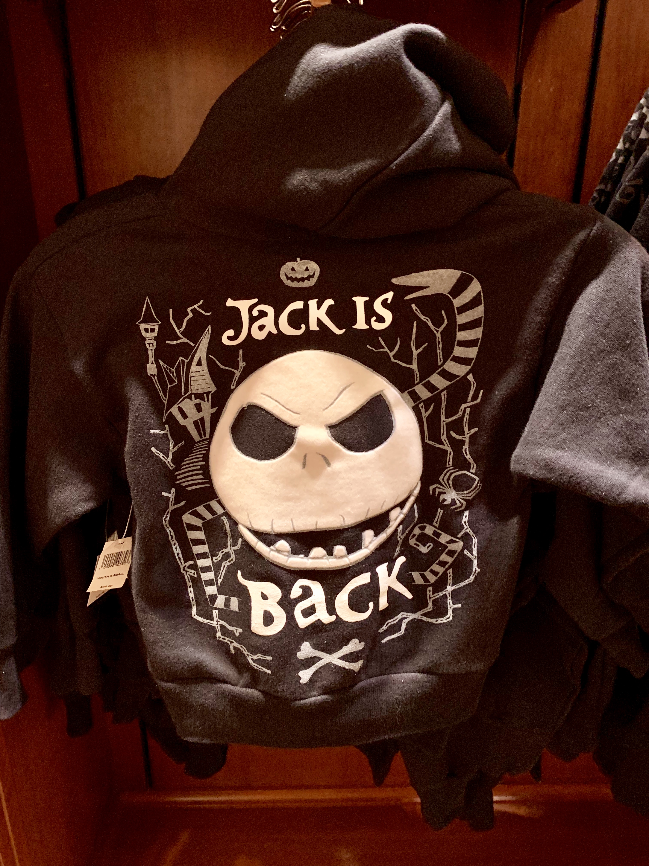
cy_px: 433
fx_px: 650
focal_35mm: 26
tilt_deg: -19.0
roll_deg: -1.4
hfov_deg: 53.1
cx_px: 324
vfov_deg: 67.3
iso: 400
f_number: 1.8
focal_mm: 4.25
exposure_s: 1/30
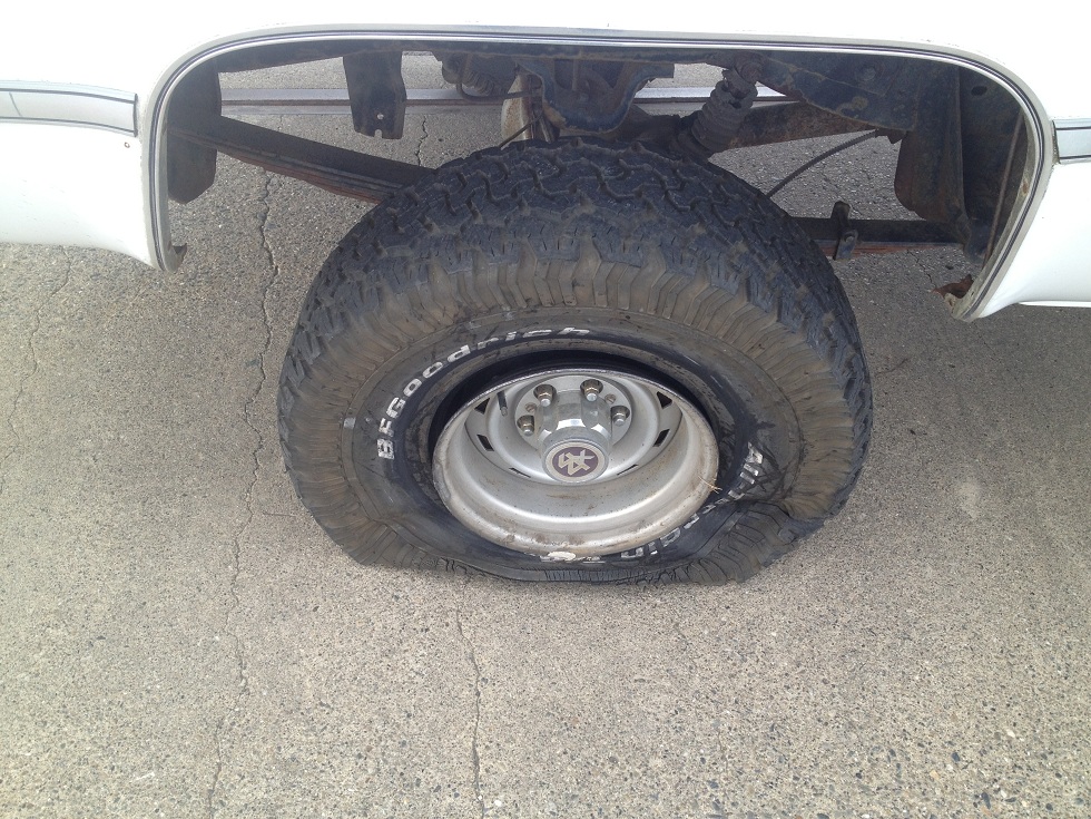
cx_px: 546
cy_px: 410
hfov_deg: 52.6
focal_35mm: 35
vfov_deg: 40.7
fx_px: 1103
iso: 50
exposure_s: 1/170
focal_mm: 4.28
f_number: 2.4
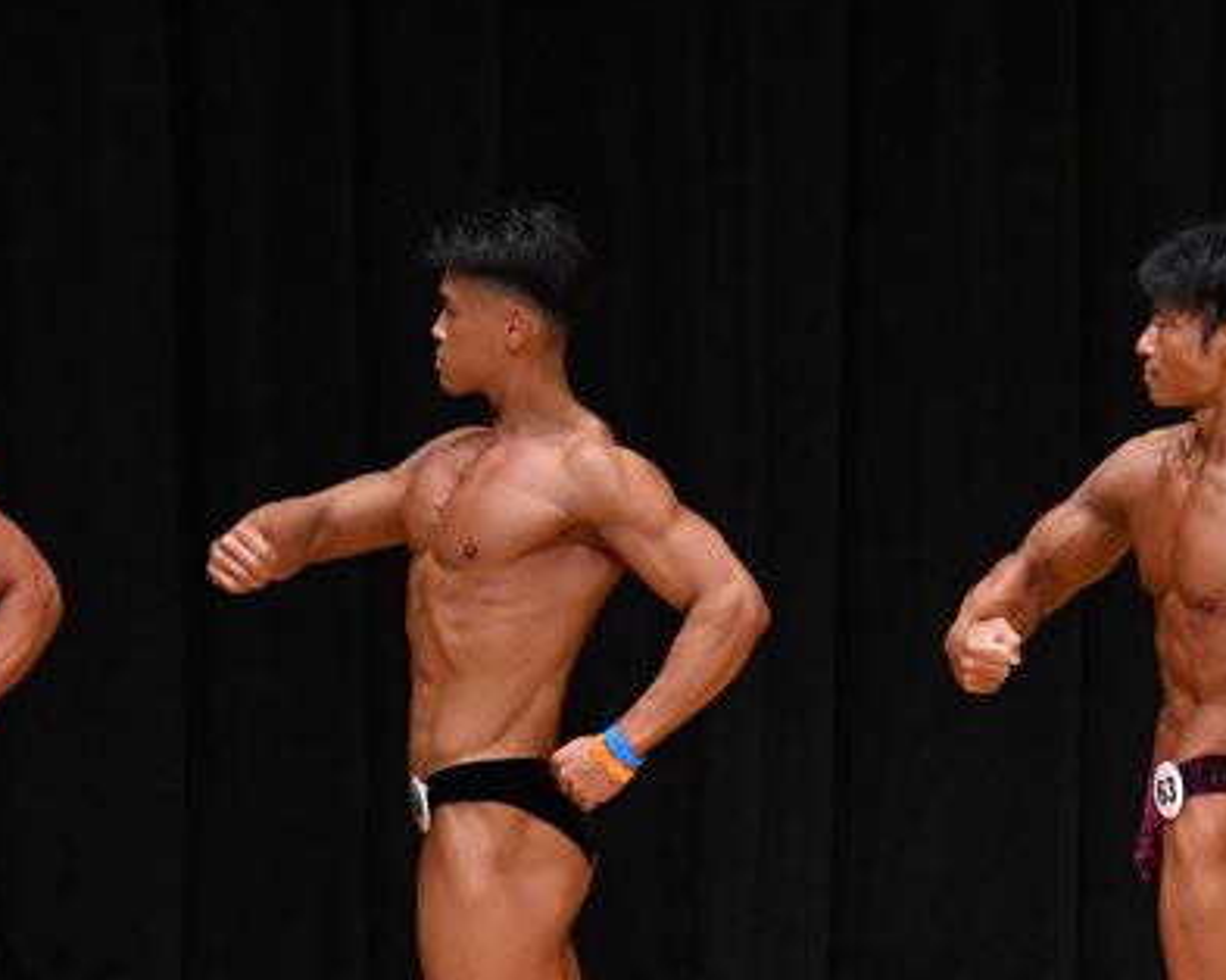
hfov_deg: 4.1
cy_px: 790
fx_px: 17118
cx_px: 1165
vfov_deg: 3.3
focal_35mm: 472
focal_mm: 170
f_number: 5.6
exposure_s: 1/400
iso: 3200
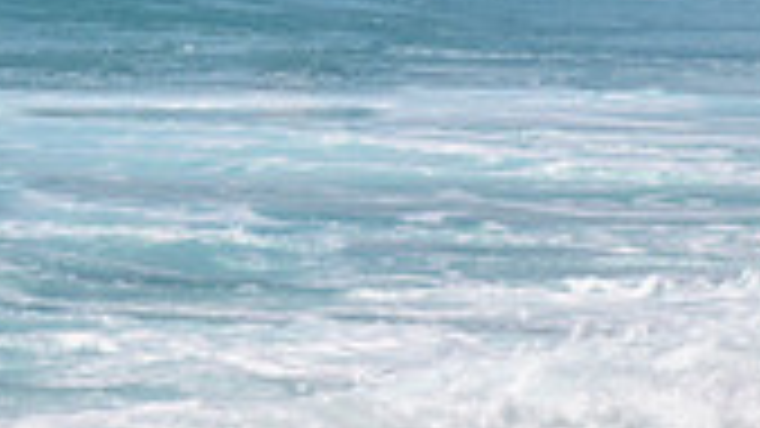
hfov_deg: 1.1
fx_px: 39714
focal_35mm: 1971
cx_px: 94
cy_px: -421
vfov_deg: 0.6
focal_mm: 400
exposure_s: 1/2000
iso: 250
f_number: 5.6
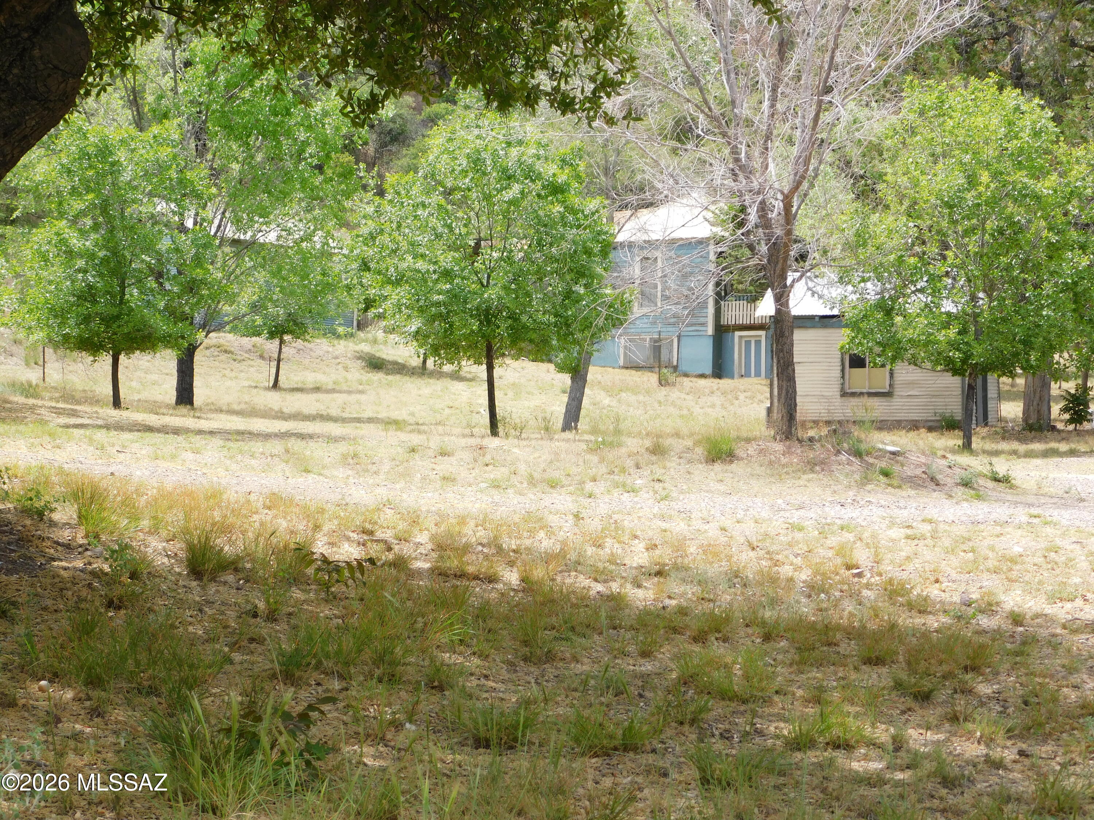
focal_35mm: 80
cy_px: 410
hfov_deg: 24.4
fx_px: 2528
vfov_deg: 18.4
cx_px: 547
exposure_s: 1/400
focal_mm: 14.2
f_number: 4.4
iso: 125
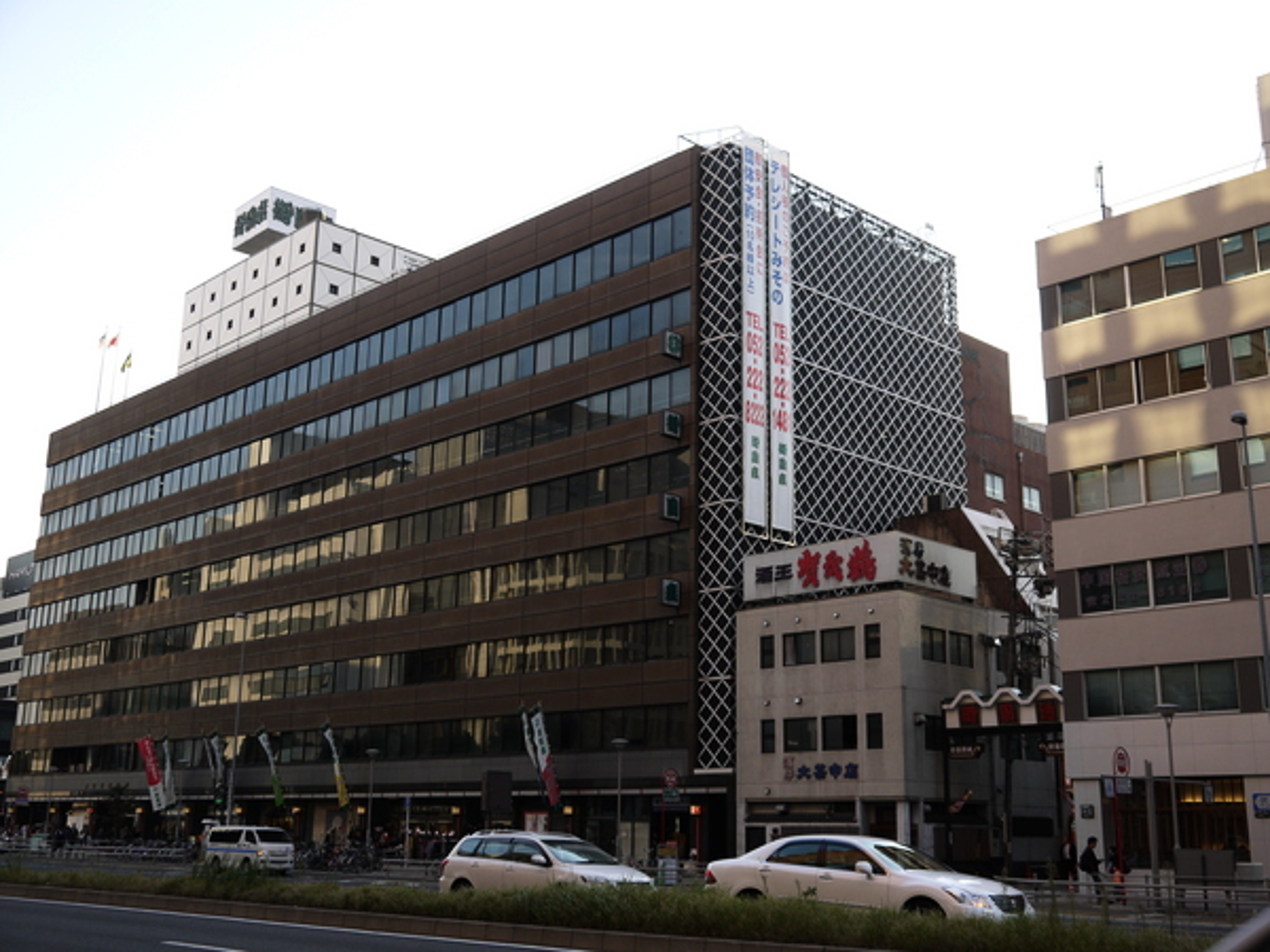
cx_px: 635
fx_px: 1394
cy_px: 476
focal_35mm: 38
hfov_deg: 49.0
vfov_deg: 37.7
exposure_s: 1/160
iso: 100
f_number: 5
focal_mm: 19
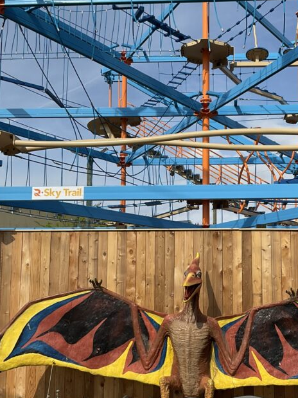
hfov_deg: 30.0
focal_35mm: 48
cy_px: 218
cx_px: 200
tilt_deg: +5.7
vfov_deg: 39.6
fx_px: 551
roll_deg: -0.2
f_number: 1.8
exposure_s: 1/2320
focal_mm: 3
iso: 16
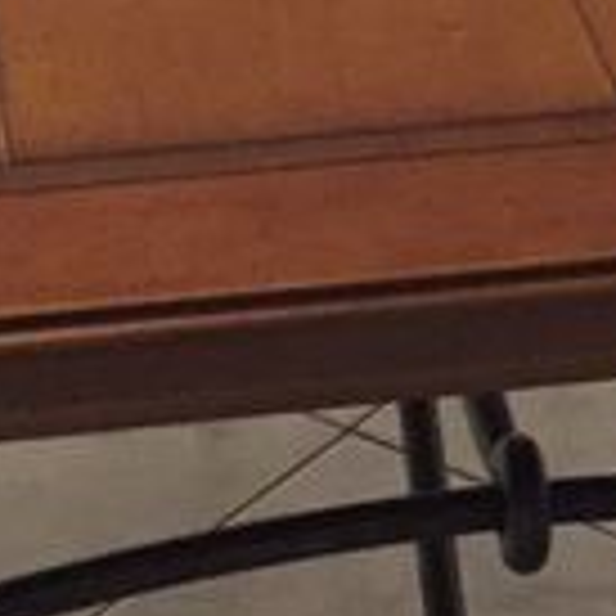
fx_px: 3765
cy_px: -45
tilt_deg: -26.2
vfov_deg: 9.3
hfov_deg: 9.3
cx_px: 701
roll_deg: -2.2
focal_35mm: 187
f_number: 2.2
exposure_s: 1/17
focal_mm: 4.15
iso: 320
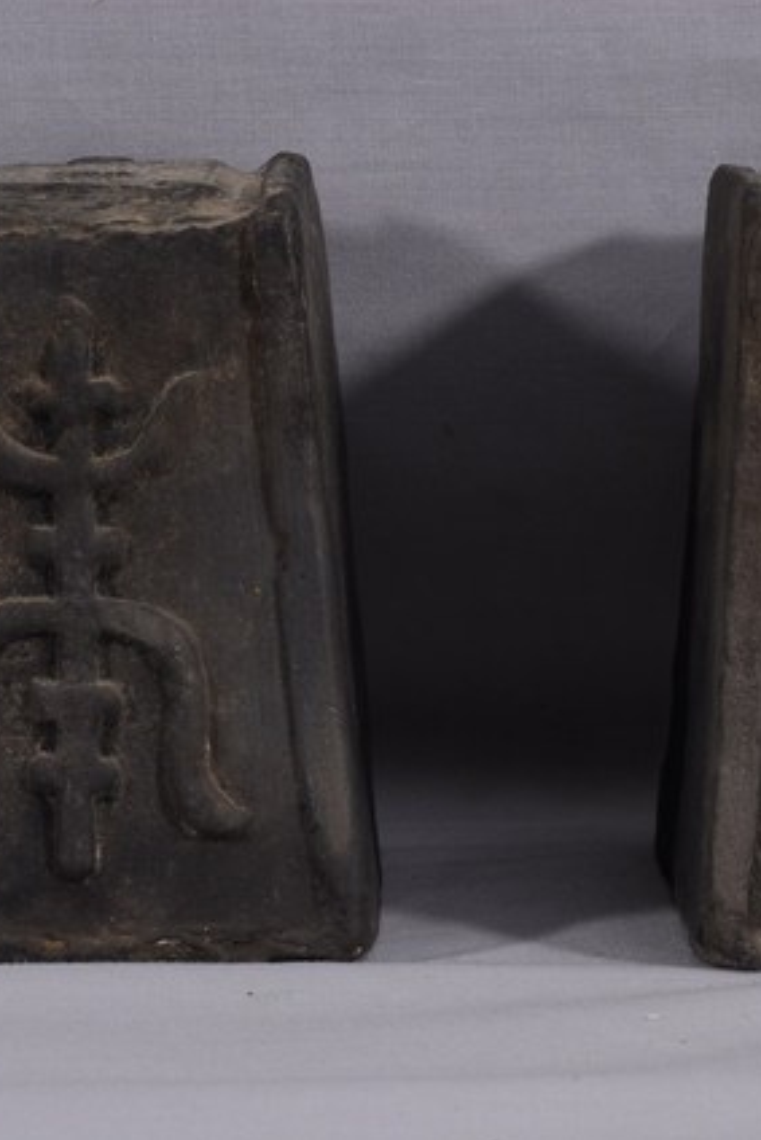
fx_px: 4308
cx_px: 519
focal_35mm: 136
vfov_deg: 15.1
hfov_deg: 10.1
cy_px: 571
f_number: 18
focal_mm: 60
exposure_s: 1/80
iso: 100
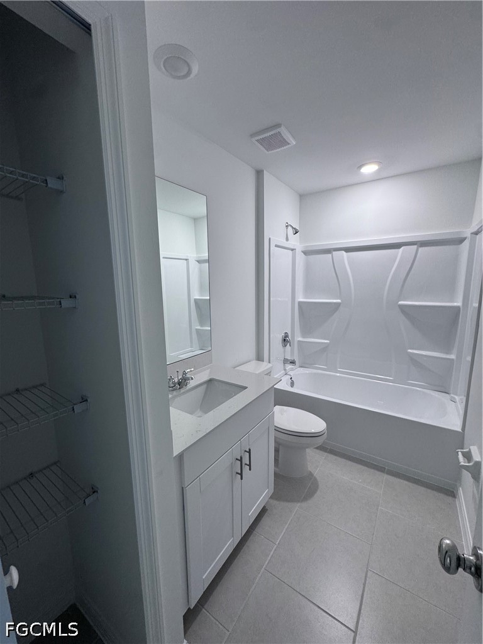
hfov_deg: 85.7
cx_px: 242
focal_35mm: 14
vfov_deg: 102.1
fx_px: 260
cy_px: 322
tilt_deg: -9.5
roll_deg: +0.8
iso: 200
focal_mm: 2.22
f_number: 2.2
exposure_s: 1/120
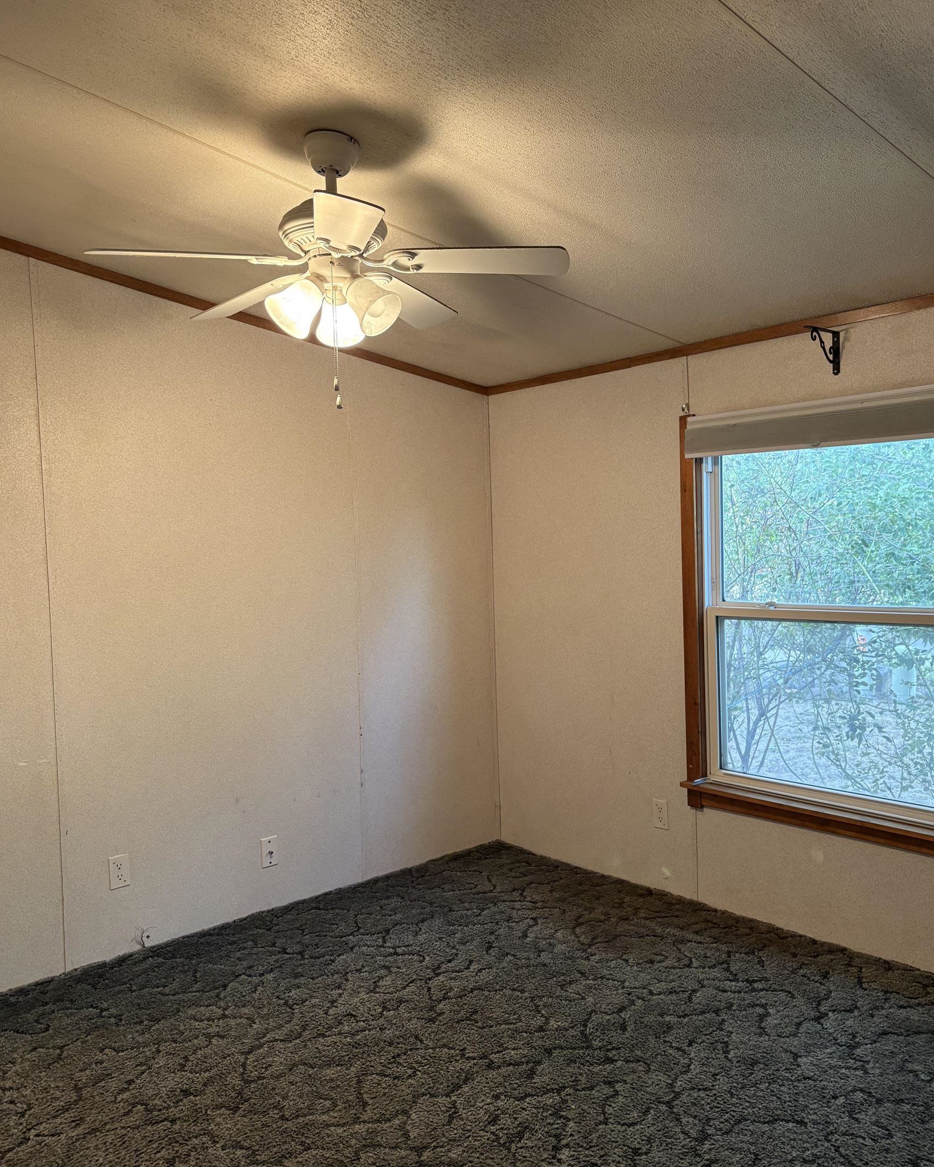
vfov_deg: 62.2
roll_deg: +1.2
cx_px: 471
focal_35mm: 28
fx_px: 967
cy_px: 600
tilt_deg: -2.3
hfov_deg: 51.5
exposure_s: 1/60
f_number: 1.6
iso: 160
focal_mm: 5.96
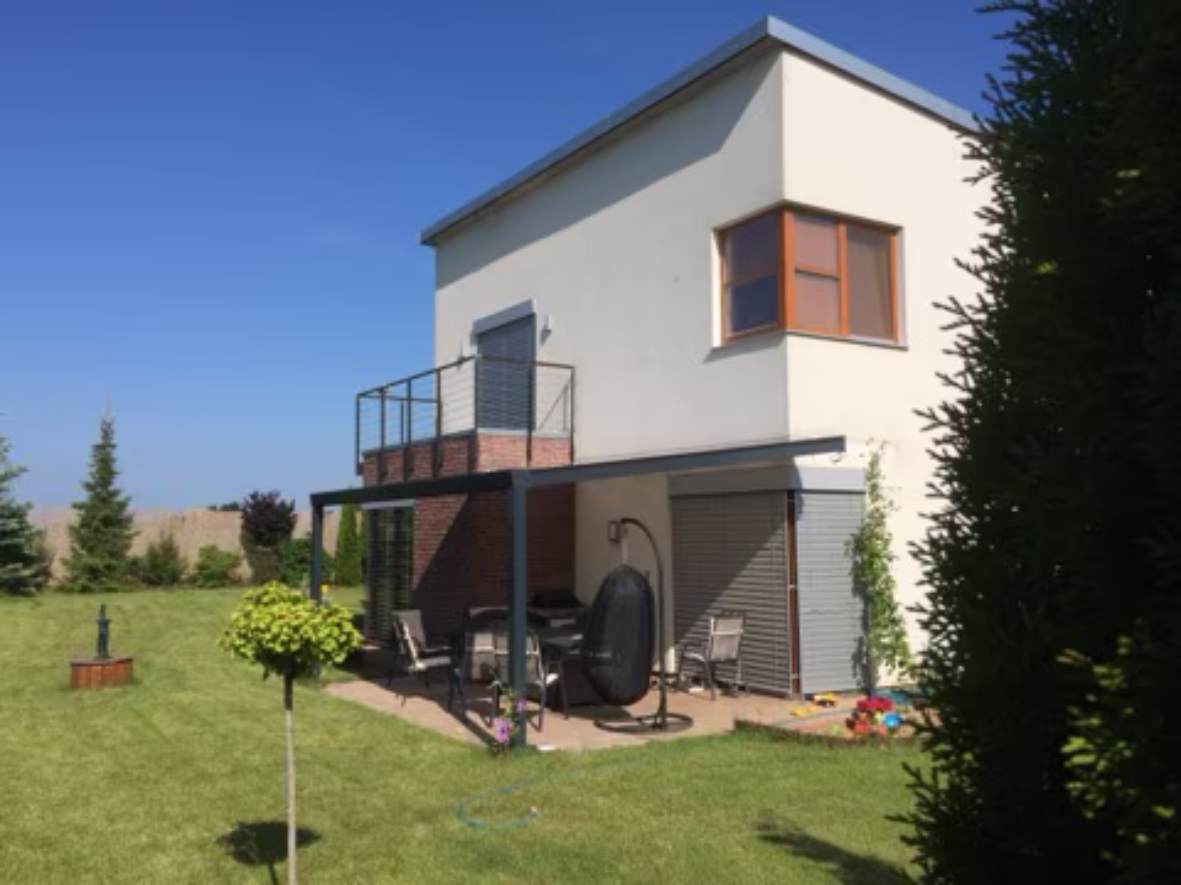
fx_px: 1024
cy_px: 442
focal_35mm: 30
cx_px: 590
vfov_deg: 46.8
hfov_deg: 60.0
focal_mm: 4.12
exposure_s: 1/3425
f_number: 2.2
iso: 32
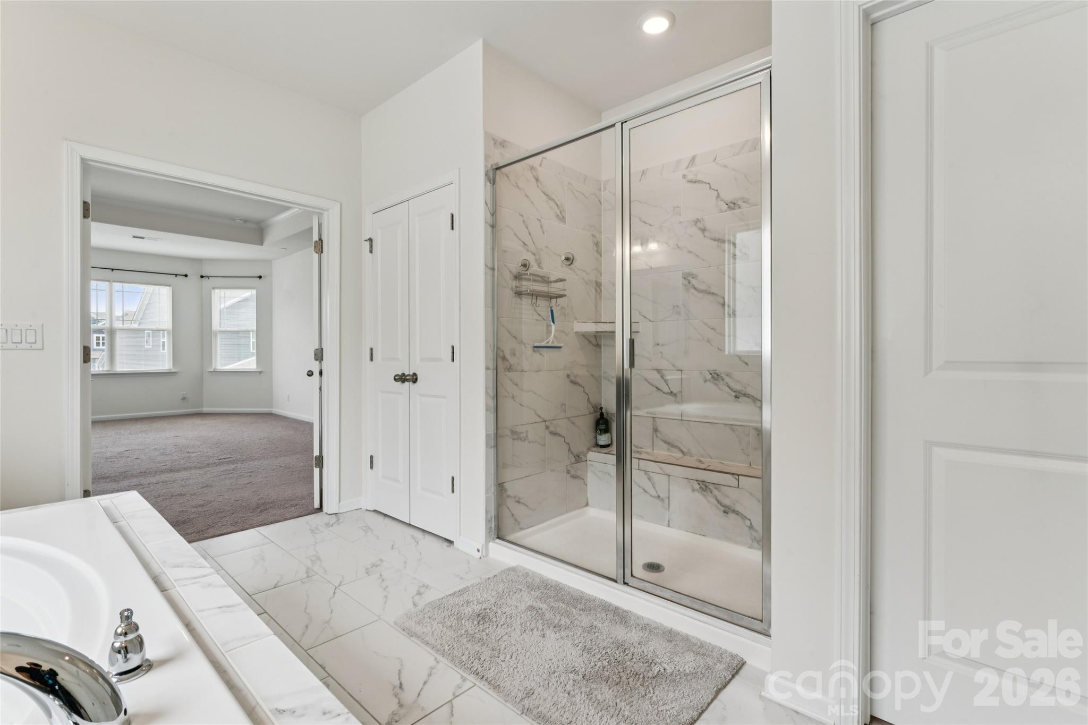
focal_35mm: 16
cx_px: 544
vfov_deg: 72.4
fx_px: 496
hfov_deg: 95.3
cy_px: 362
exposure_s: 1/6
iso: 100
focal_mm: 16.4
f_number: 13
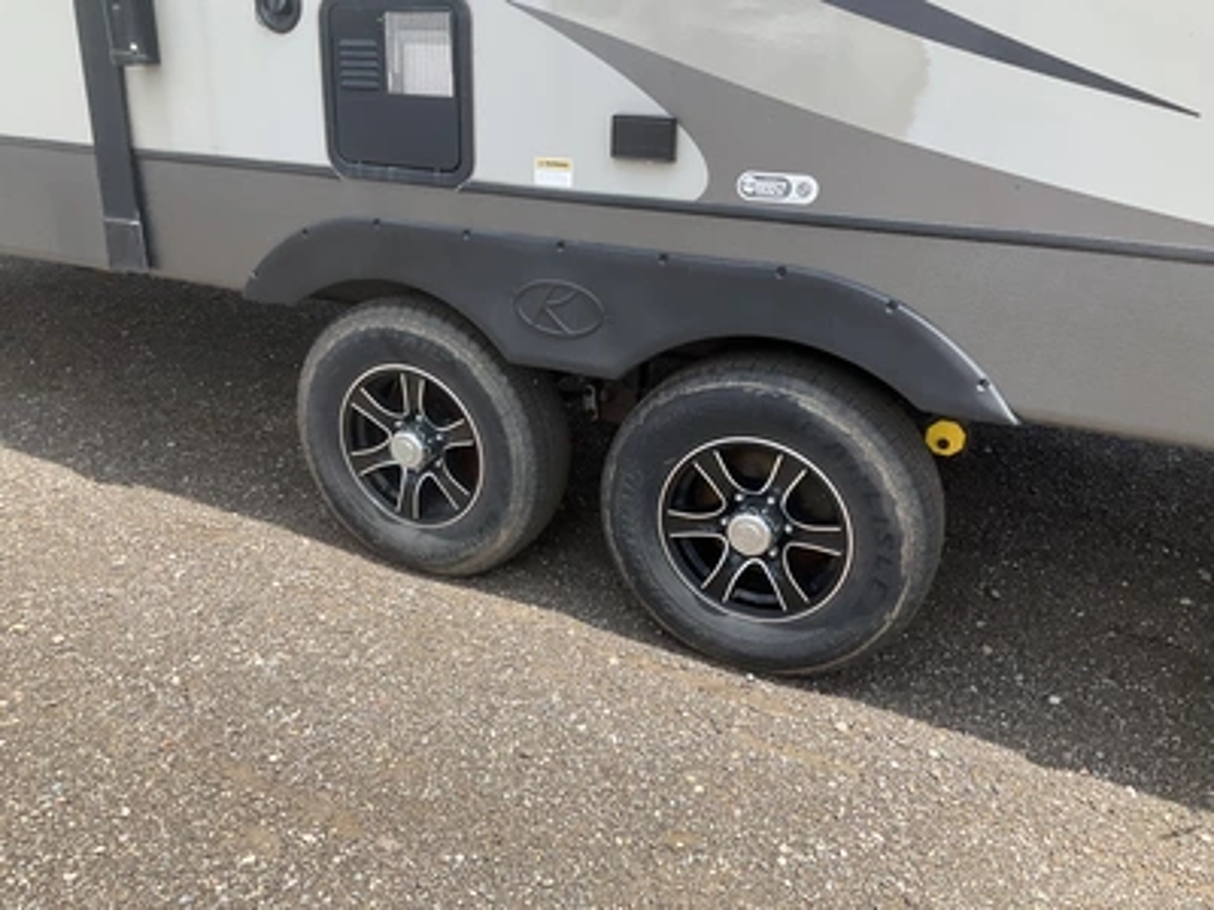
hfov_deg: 61.7
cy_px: 455
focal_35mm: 29
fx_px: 1017
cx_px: 607
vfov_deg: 48.2
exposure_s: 1/978
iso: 25
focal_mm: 3
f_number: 1.8
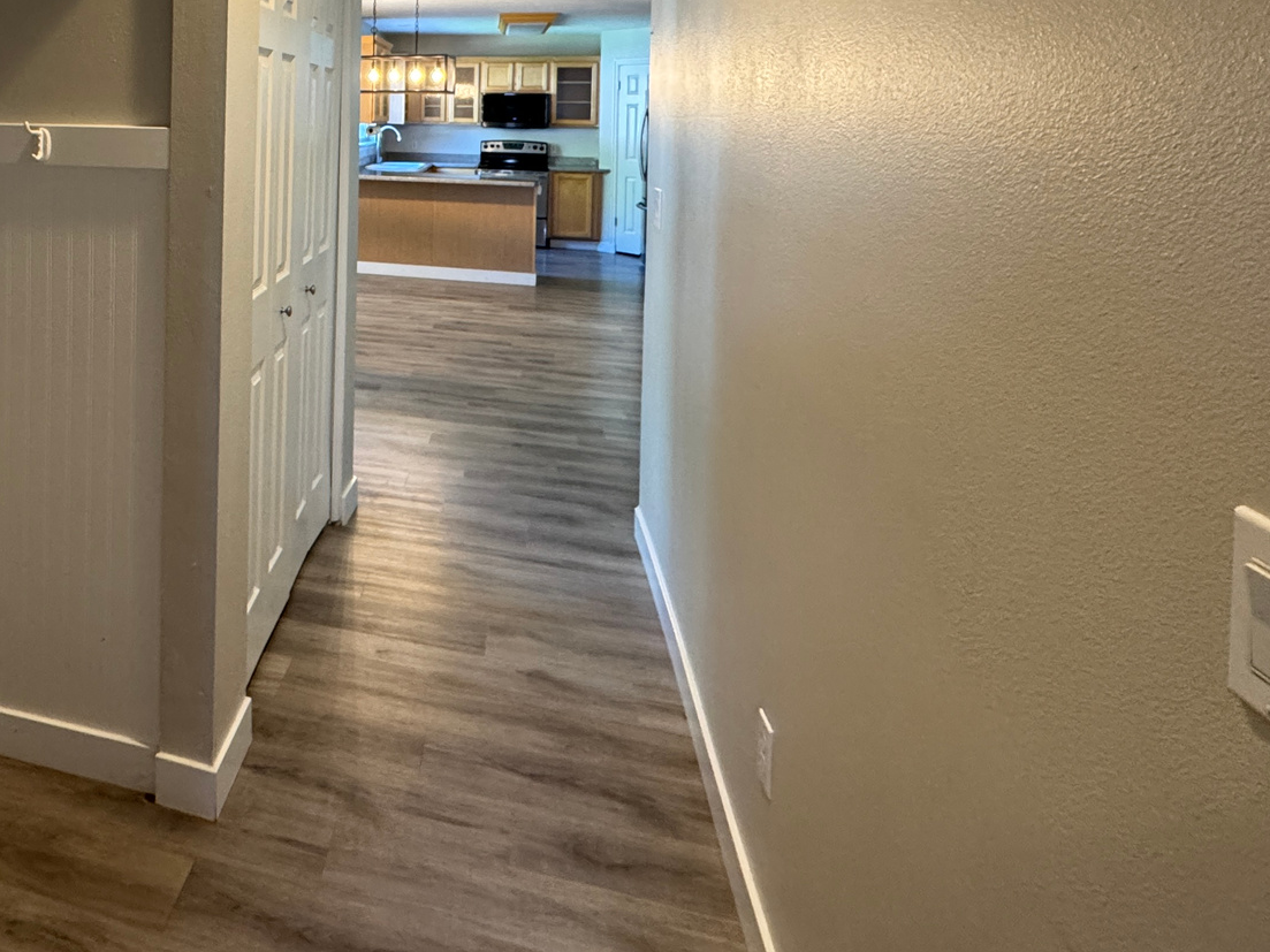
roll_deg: -0.9
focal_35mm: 26
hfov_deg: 60.7
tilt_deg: -0.2
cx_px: 220
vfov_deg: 48.6
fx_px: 954
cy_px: 134
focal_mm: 2.22
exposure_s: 1/60
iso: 320
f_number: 2.2
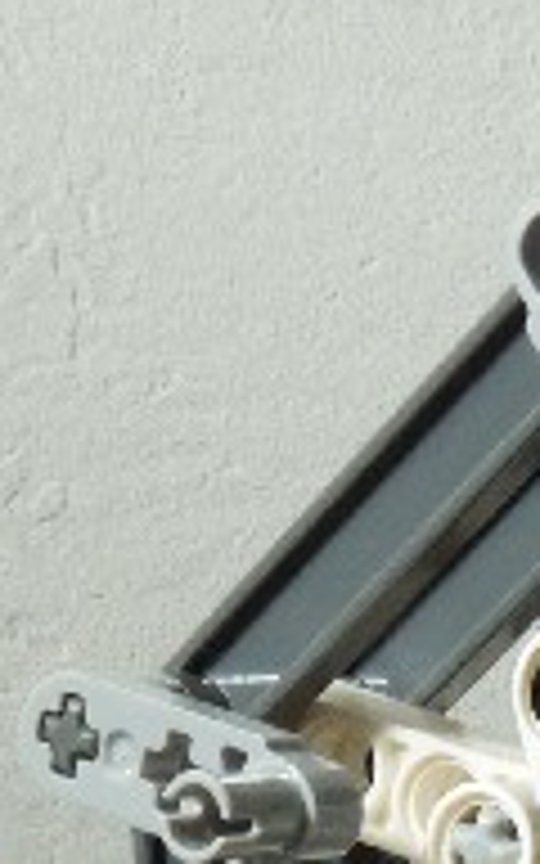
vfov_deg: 14.1
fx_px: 3320
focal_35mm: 141
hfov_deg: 9.3
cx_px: 306
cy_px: 1179
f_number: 8
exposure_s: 1
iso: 100
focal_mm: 5.8
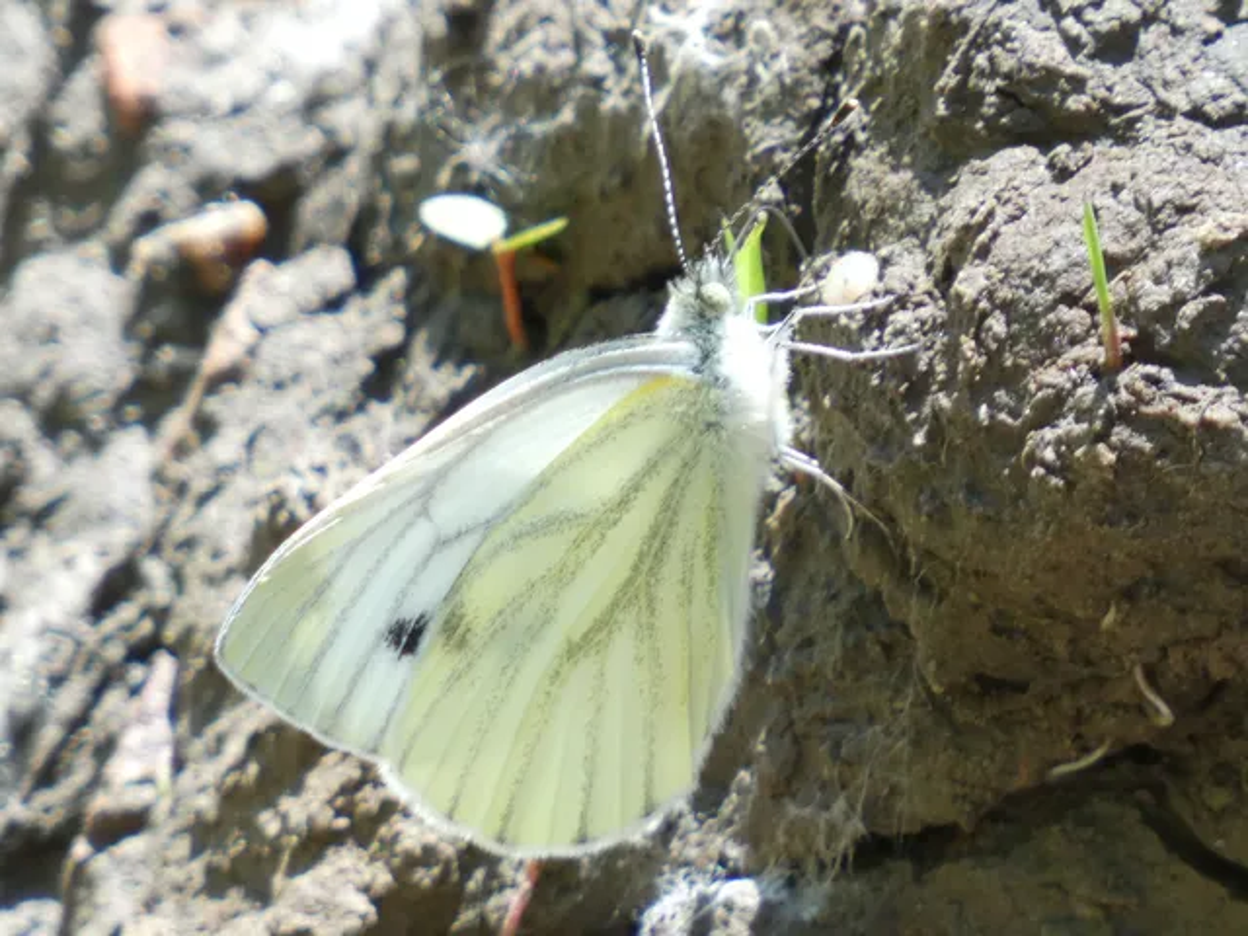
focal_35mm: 1152
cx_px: 624
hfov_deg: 1.7
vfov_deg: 1.3
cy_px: 468
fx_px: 41533
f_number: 5.8
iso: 160
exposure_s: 1/125
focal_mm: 206.4
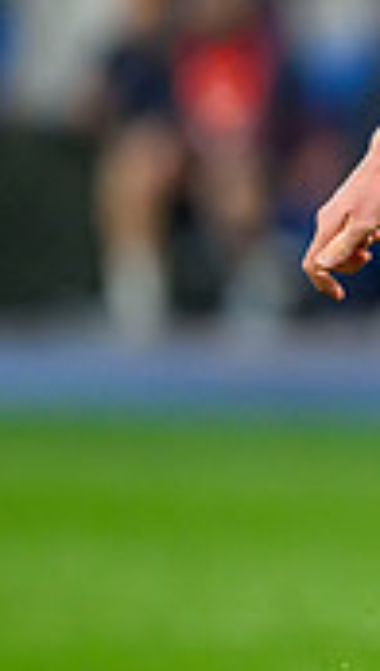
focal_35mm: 1755
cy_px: 124
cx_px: 1153
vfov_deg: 1.2
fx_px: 31270
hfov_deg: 0.7
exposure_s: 1/2500
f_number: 2.8
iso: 3200
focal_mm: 400
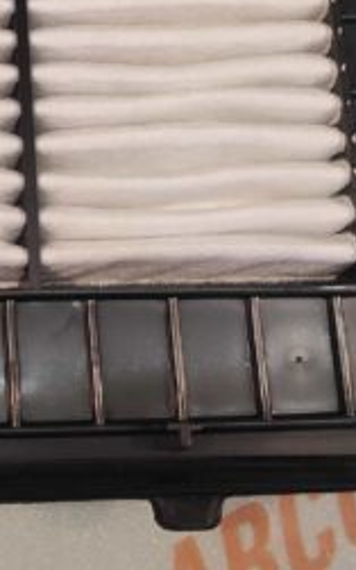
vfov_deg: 33.5
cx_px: -145
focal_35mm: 55
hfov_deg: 20.8
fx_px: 853
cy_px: -10
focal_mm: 4.74
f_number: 1.79
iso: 120
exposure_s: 1/50
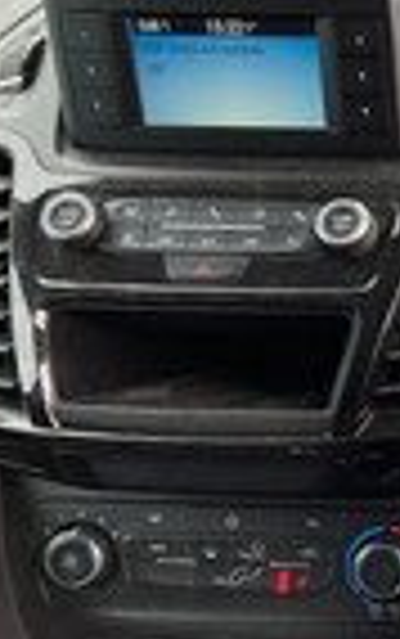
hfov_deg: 15.0
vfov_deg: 28.2
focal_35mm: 73
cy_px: 369
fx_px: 1271
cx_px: 764
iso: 64
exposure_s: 1/121
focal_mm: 3.99
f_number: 1.8
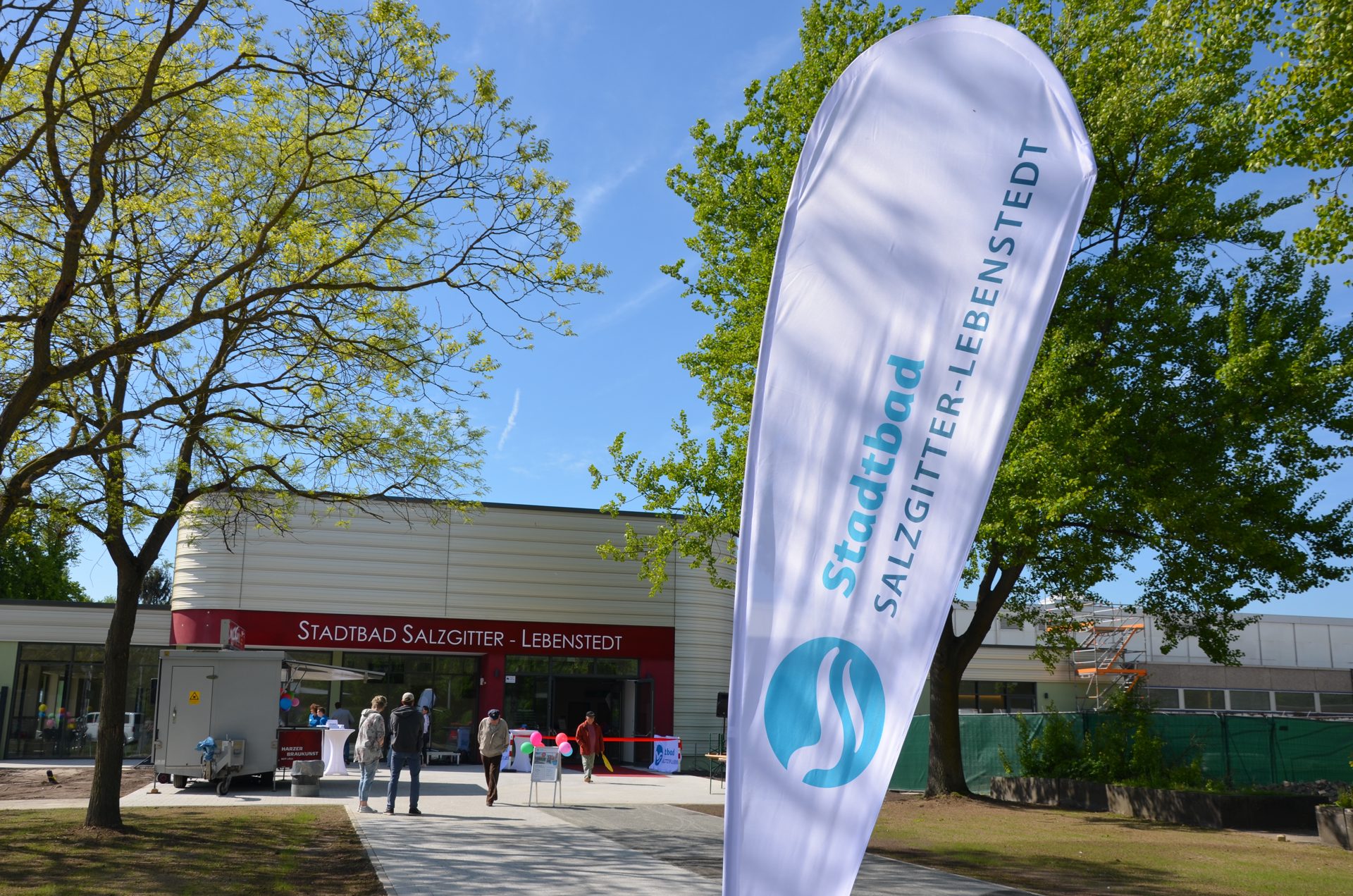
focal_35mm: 33
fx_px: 1237
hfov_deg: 57.3
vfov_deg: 39.8
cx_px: 676
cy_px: 448
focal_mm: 22
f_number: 8
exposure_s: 1/250
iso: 100
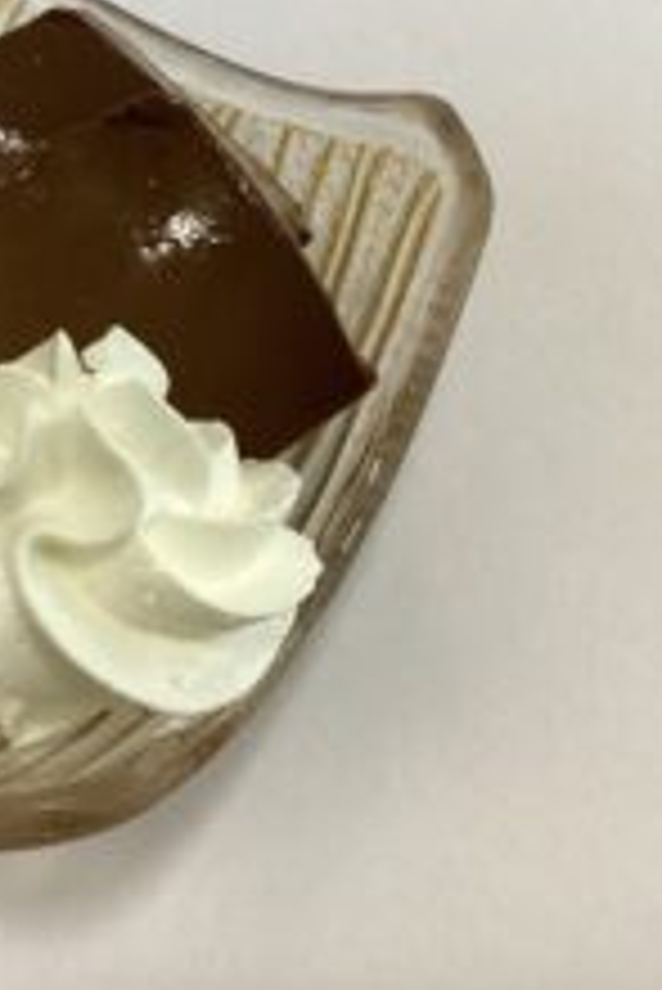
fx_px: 1515
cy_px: 376
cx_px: 20
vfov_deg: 36.0
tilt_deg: -64.2
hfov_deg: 23.7
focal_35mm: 55
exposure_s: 1/60
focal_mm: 3.3
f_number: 2.4
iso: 160
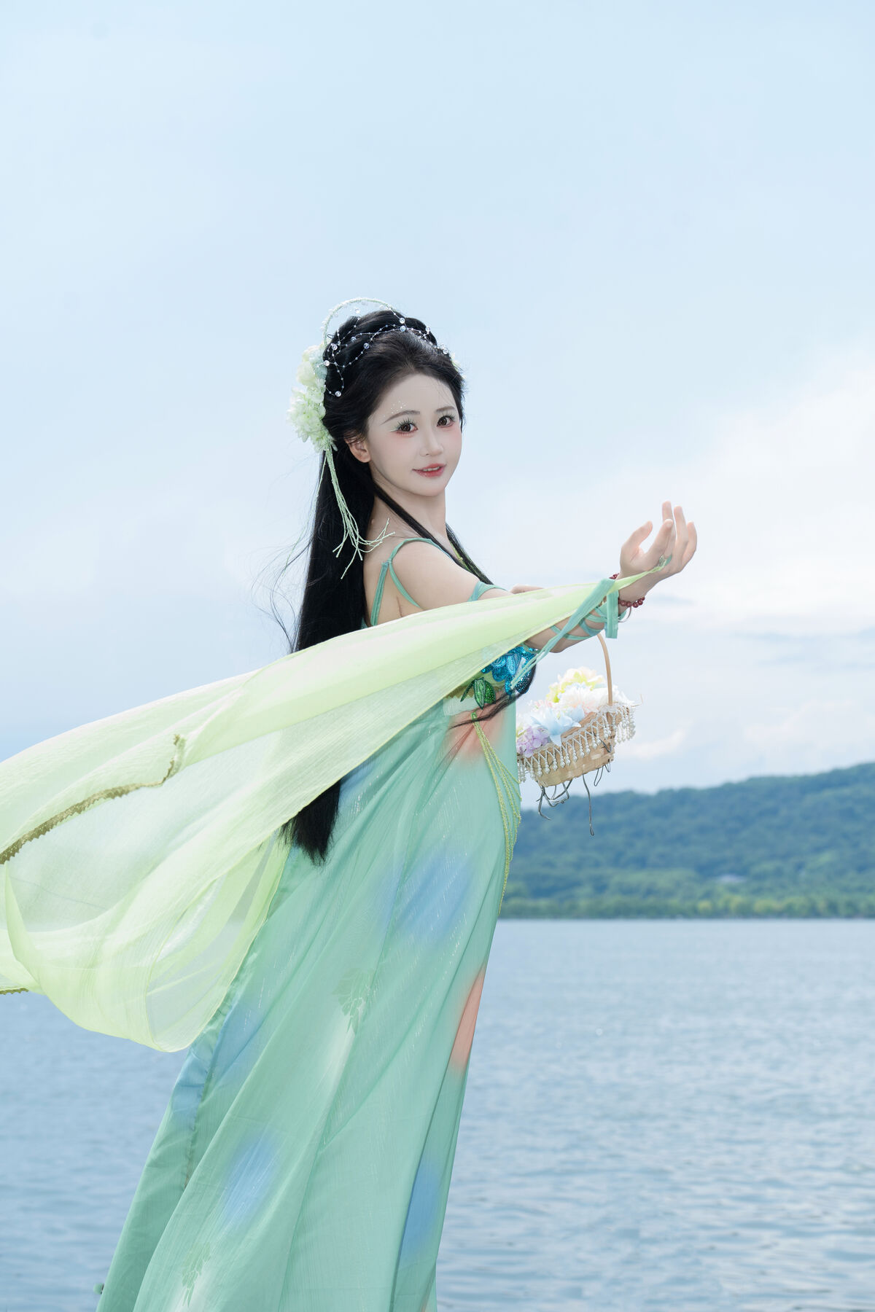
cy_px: 656
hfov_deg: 19.5
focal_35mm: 70
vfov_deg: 28.8
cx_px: 438
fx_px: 2552
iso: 200
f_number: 6.3
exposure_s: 1/250
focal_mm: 70
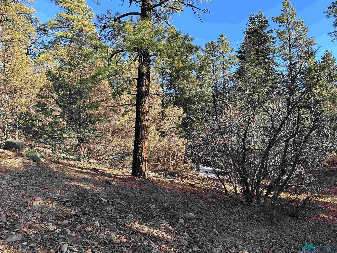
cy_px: 126
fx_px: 234
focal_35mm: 24
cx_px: 168
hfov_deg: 71.6
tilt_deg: +8.0
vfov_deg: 56.8
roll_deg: +1.8
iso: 80
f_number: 1.78
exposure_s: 1/623
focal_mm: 6.86
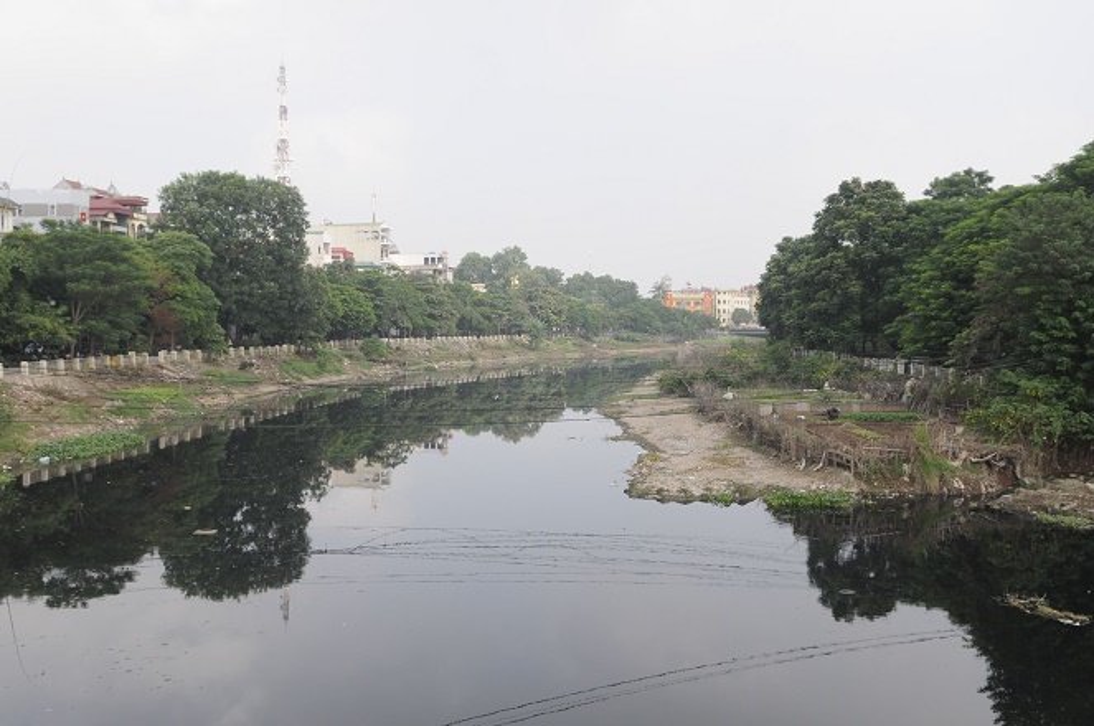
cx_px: 547
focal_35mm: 36
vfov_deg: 36.8
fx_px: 1092
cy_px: 363
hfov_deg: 53.2
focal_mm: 24
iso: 400
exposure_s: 1/640
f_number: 5.6
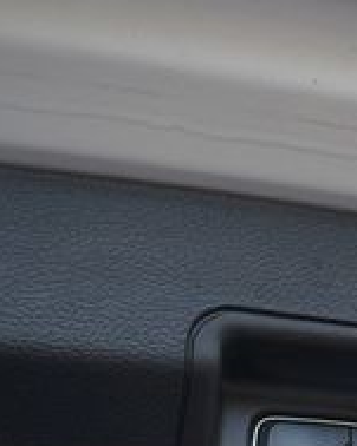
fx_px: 1137
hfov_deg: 16.9
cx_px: 449
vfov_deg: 22.2
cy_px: 296
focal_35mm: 86
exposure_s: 1/250
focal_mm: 18
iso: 400
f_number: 4
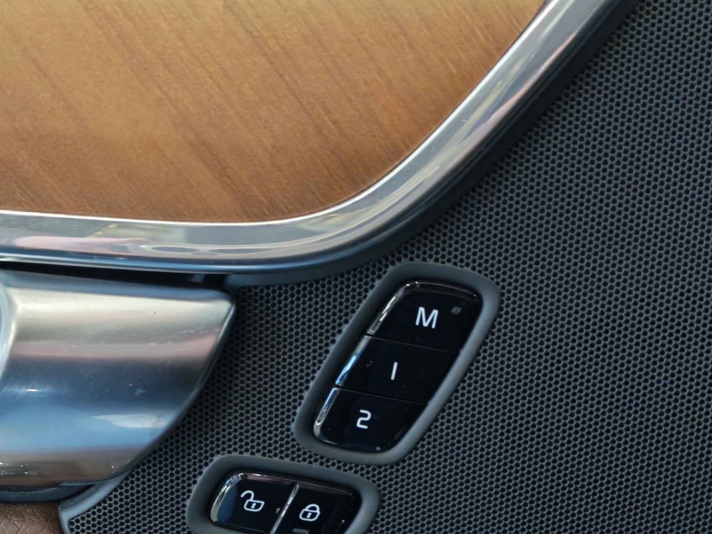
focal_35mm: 70
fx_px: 1440
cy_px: 544
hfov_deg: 27.7
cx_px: 264
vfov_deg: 20.3
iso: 1250
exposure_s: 1/100
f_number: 1.9
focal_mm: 6.12
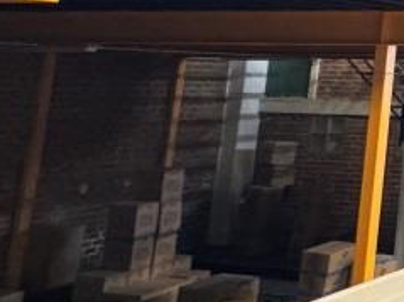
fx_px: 700
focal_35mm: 60
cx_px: 767
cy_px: -15
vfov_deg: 23.2
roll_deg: -0.2
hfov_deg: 20.2
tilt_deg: +8.2
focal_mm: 2.22
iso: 1000
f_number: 2.2
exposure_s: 1/60
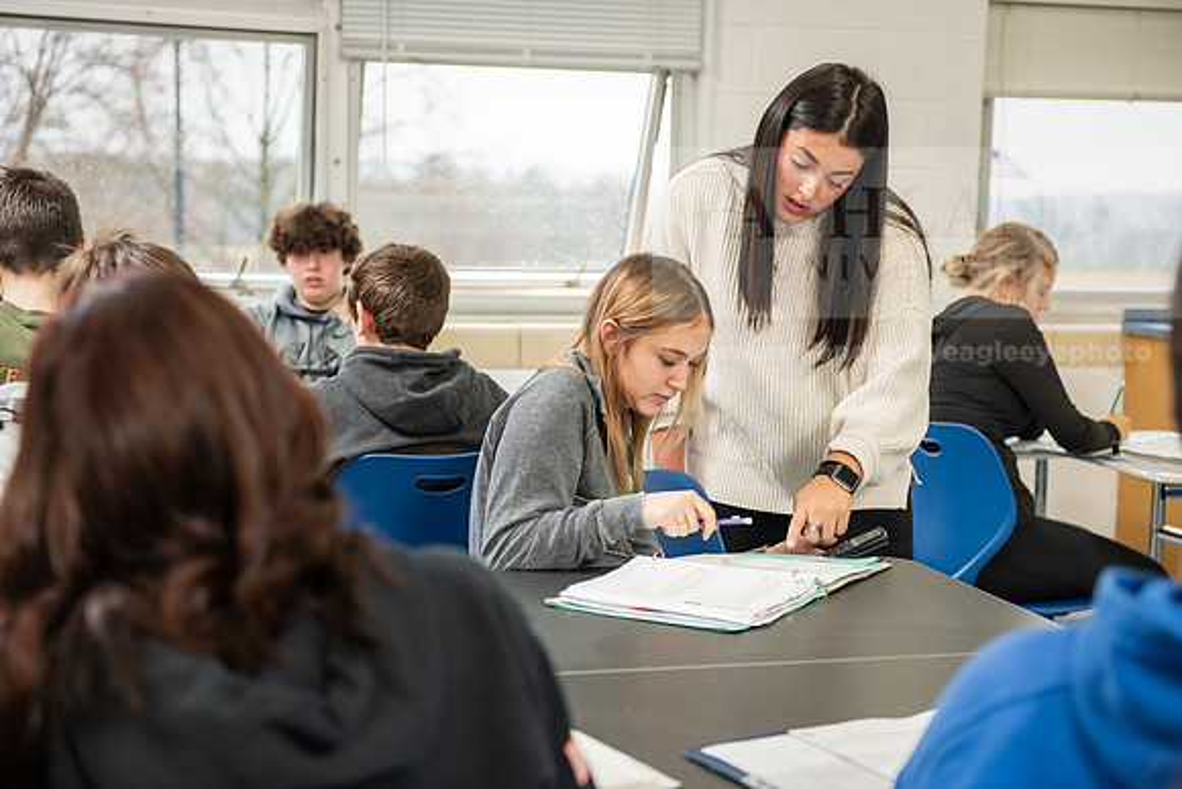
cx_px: 591
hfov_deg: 33.4
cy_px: 394
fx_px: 1970
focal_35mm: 60
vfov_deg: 22.6
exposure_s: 1/200
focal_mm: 60
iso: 1000
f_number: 3.2
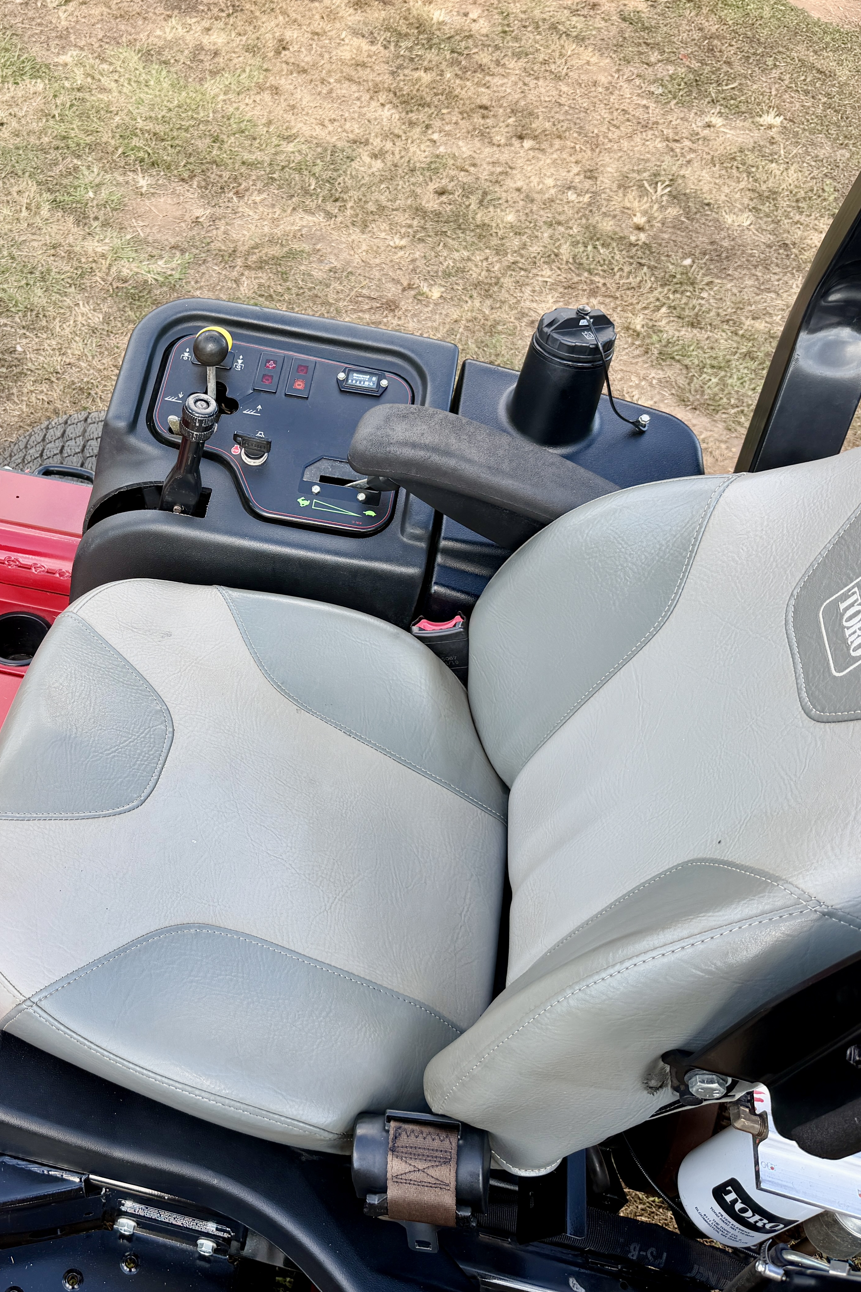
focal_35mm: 34
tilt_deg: -46.5
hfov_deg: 37.4
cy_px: 636
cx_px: 163
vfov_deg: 55.8
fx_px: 1220
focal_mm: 6.76
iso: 80
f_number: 1.78
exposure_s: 1/654
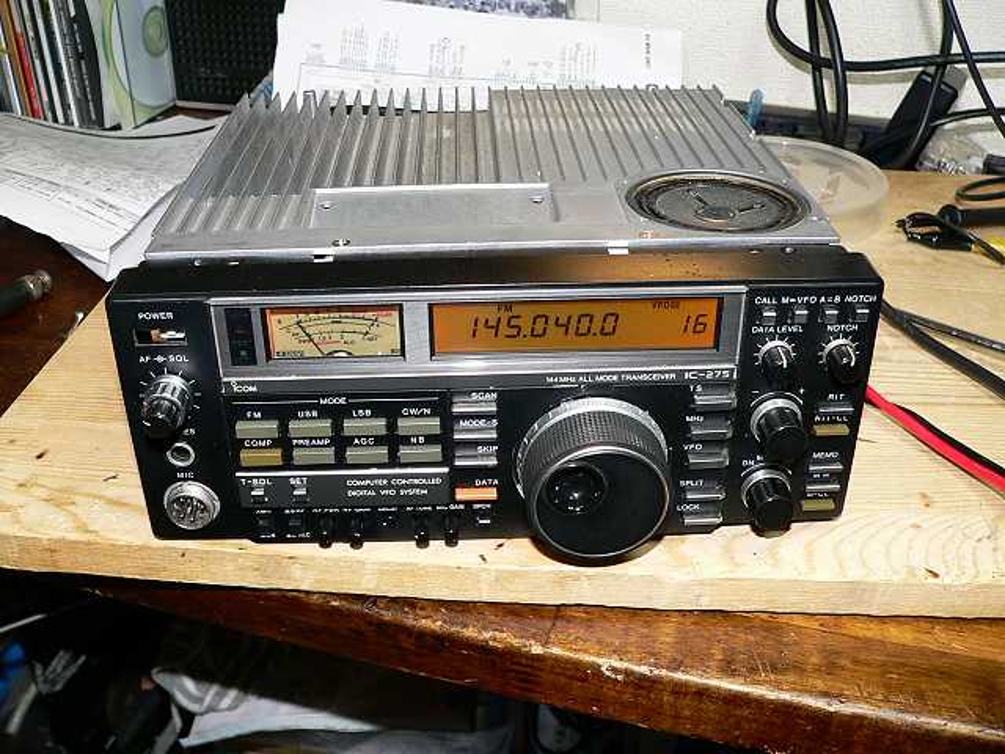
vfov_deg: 39.7
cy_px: 377
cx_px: 502
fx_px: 1045
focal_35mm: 36
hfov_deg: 51.4
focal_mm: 6
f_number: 2.8
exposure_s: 1/60
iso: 200
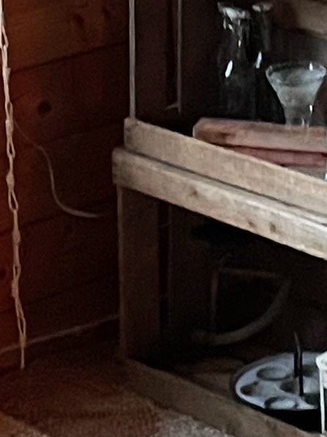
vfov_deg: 9.8
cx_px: 331
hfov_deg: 7.5
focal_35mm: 196
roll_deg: +2.4
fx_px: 2470
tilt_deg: -8.0
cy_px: -198
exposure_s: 1/33
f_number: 1.6
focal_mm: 4.2
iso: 640
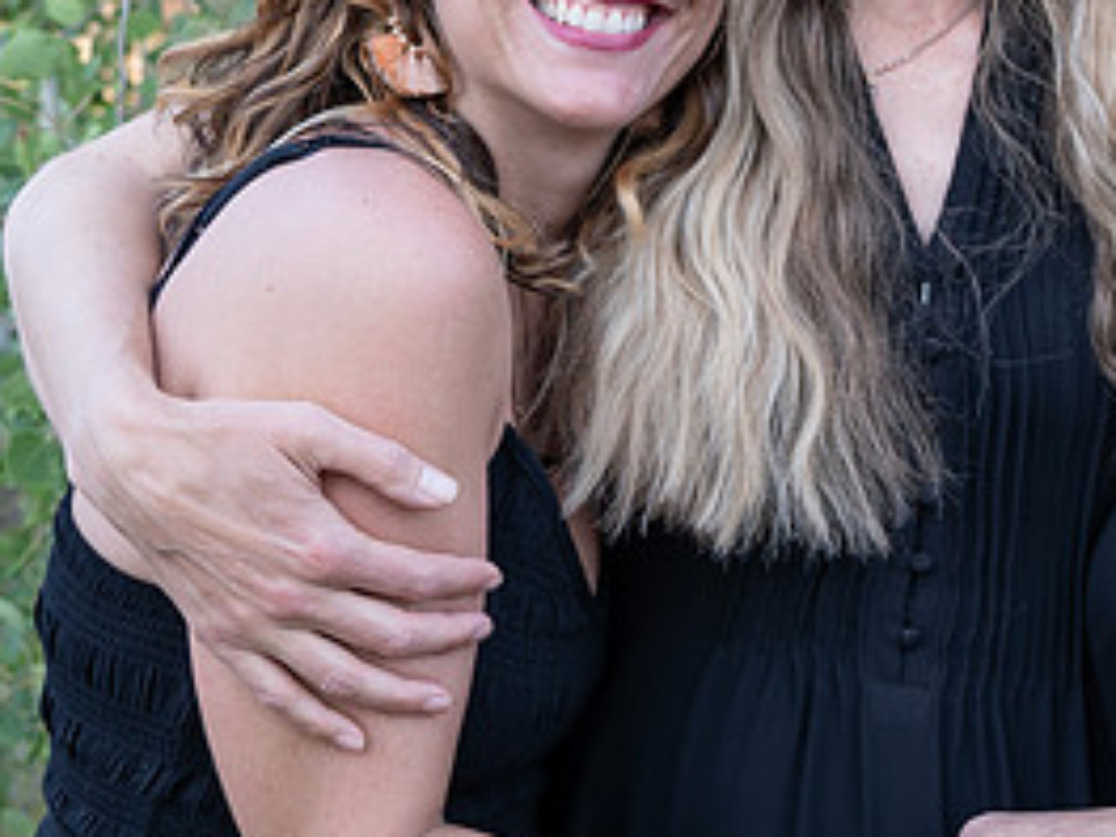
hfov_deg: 23.5
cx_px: 999
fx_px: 2611
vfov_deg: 18.2
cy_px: 411
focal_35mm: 81
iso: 320
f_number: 4
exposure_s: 1/160
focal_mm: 25
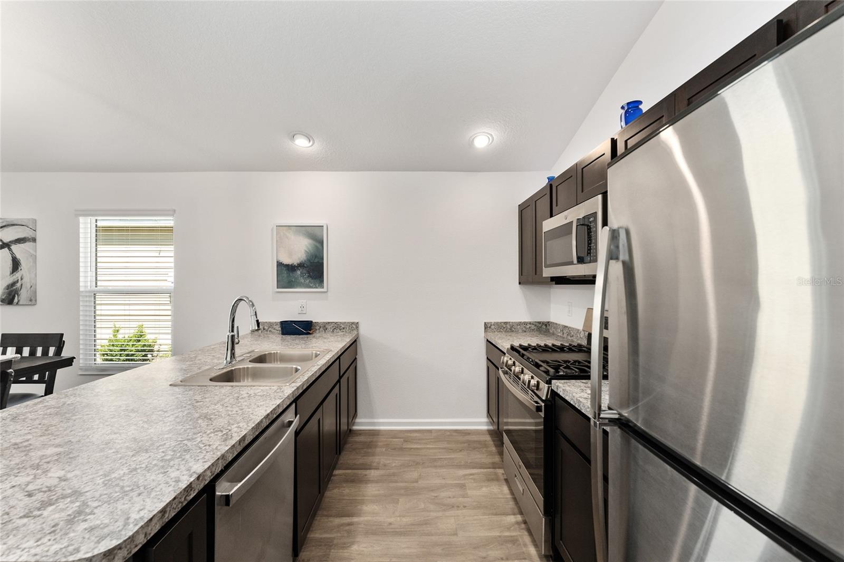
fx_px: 328
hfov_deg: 104.3
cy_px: 281
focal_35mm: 14
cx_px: 422
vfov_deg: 81.2
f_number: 8
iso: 500
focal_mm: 14
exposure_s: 1/25
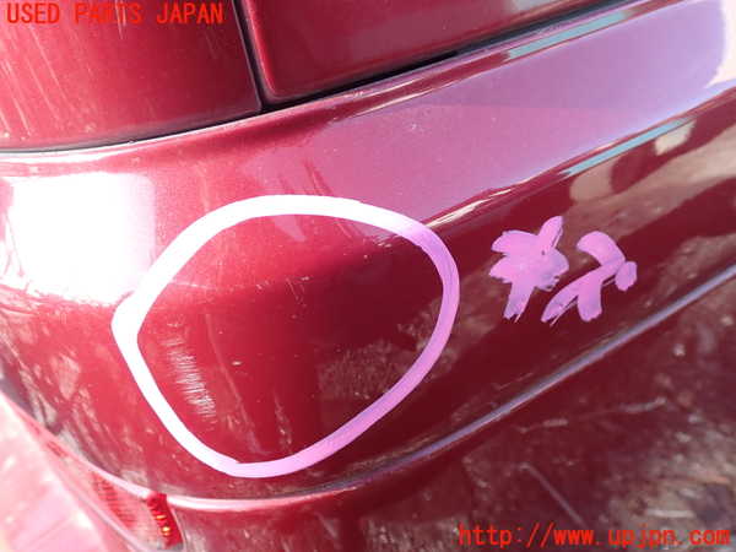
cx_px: 368
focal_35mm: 32
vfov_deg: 44.2
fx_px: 680
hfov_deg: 56.8
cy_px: 276
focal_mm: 5.79
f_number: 3.2
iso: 100
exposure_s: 1/60
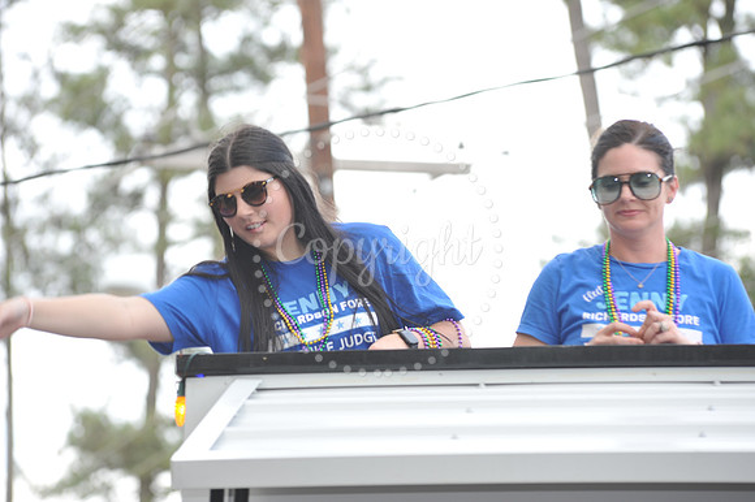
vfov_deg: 6.9
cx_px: 378
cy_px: 251
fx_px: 4192
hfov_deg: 10.3
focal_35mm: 200
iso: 250
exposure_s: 1/80
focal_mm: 200
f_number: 6.3
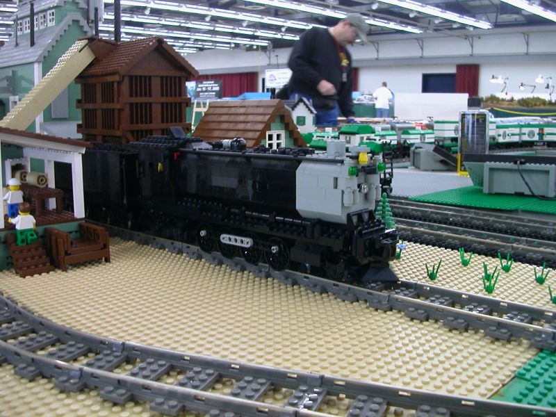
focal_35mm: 37
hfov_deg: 50.1
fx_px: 594
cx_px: 278
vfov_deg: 38.7
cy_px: 208
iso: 100
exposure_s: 1/13.5
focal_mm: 5.6
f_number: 2.7
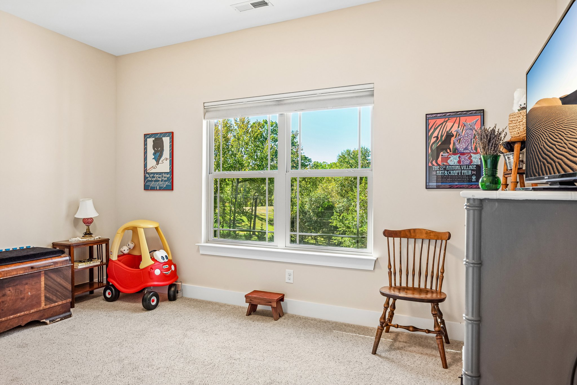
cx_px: 288
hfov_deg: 78.6
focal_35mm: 22
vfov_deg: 57.2
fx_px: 353
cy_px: 192
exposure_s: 1/25
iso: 280
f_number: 8
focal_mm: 22
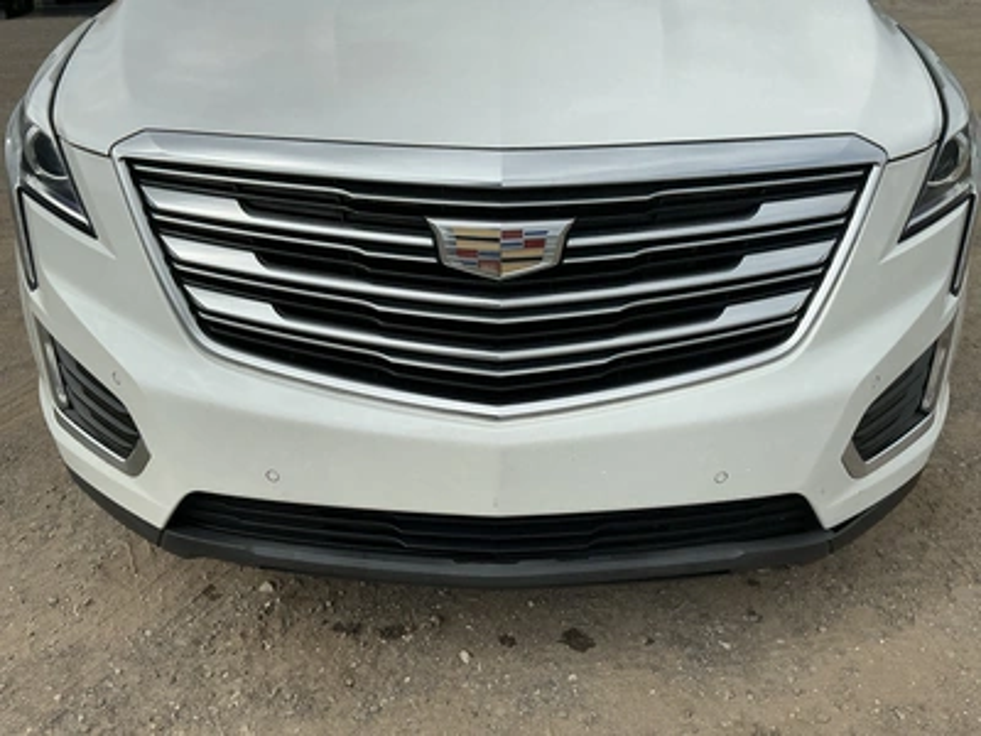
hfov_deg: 63.4
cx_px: 490
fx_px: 794
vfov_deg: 49.7
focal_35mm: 28
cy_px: 368
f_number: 1.8
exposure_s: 1/2320
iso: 25
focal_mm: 3
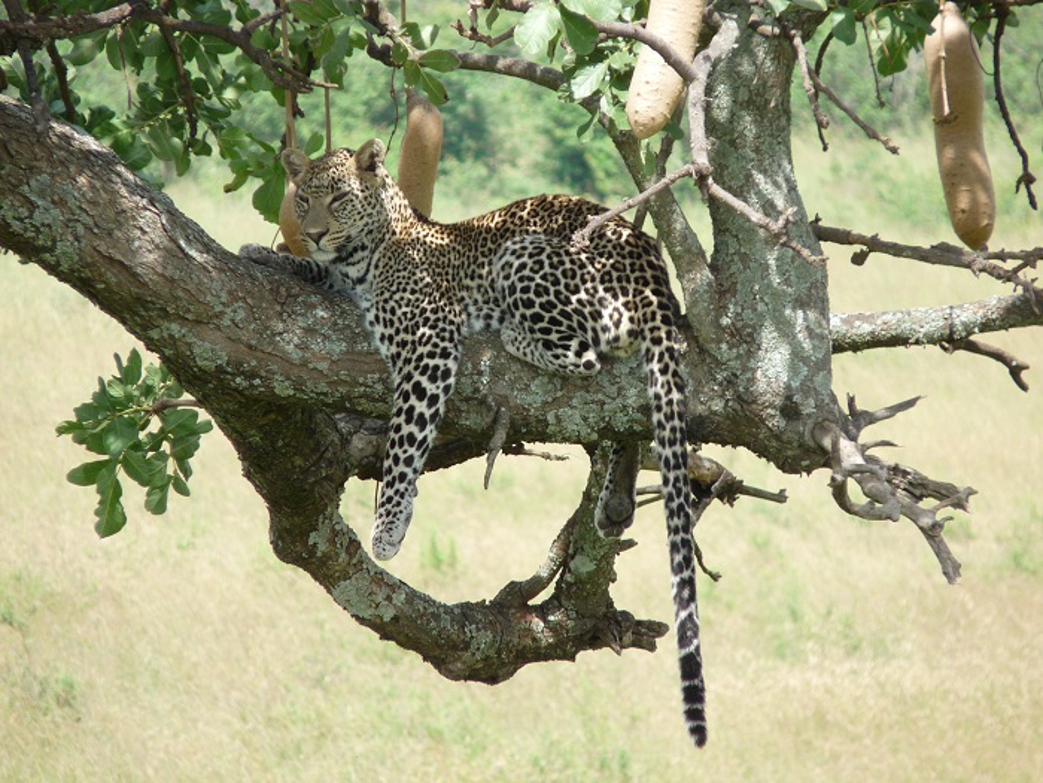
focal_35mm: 486
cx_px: 522
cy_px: 392
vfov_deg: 3.1
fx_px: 14643
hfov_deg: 4.1
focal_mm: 86.4
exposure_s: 1/200
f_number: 4.4
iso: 100
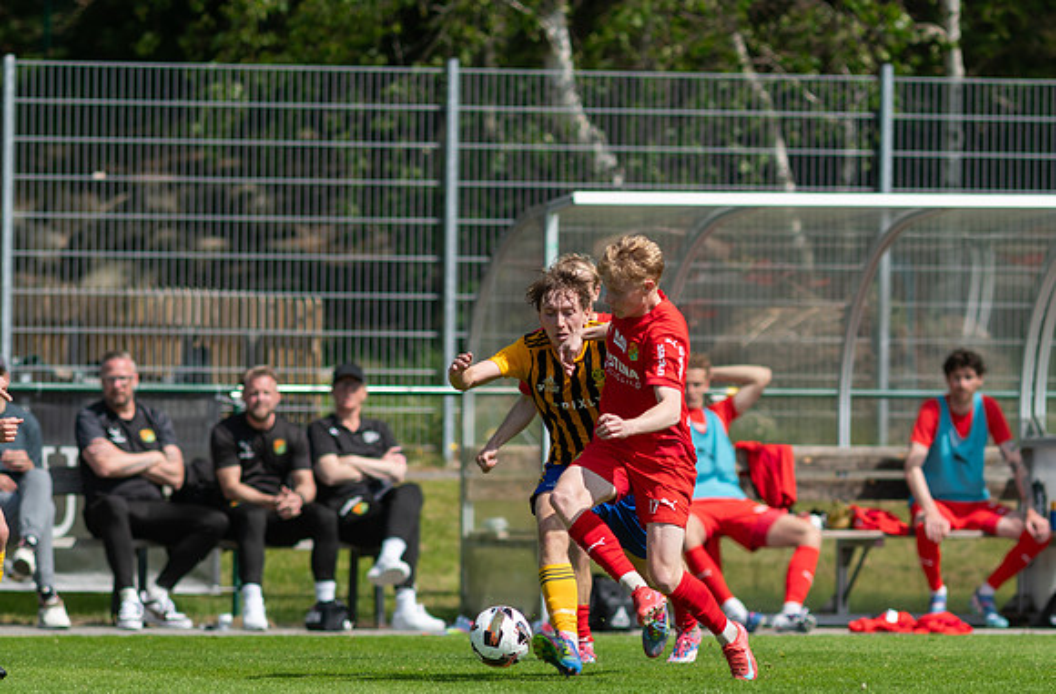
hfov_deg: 3.7
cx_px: 648
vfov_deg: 2.5
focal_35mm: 554
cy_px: 432
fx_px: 16185
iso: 100
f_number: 3.2
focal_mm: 300
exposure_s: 1/1600
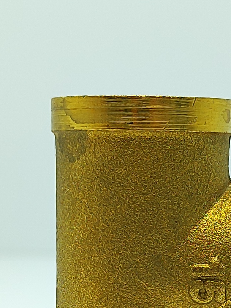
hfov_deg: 28.7
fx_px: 445
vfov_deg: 36.0
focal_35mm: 50
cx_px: 170
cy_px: 275
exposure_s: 1/160
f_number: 1.89
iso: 160
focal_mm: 5.89
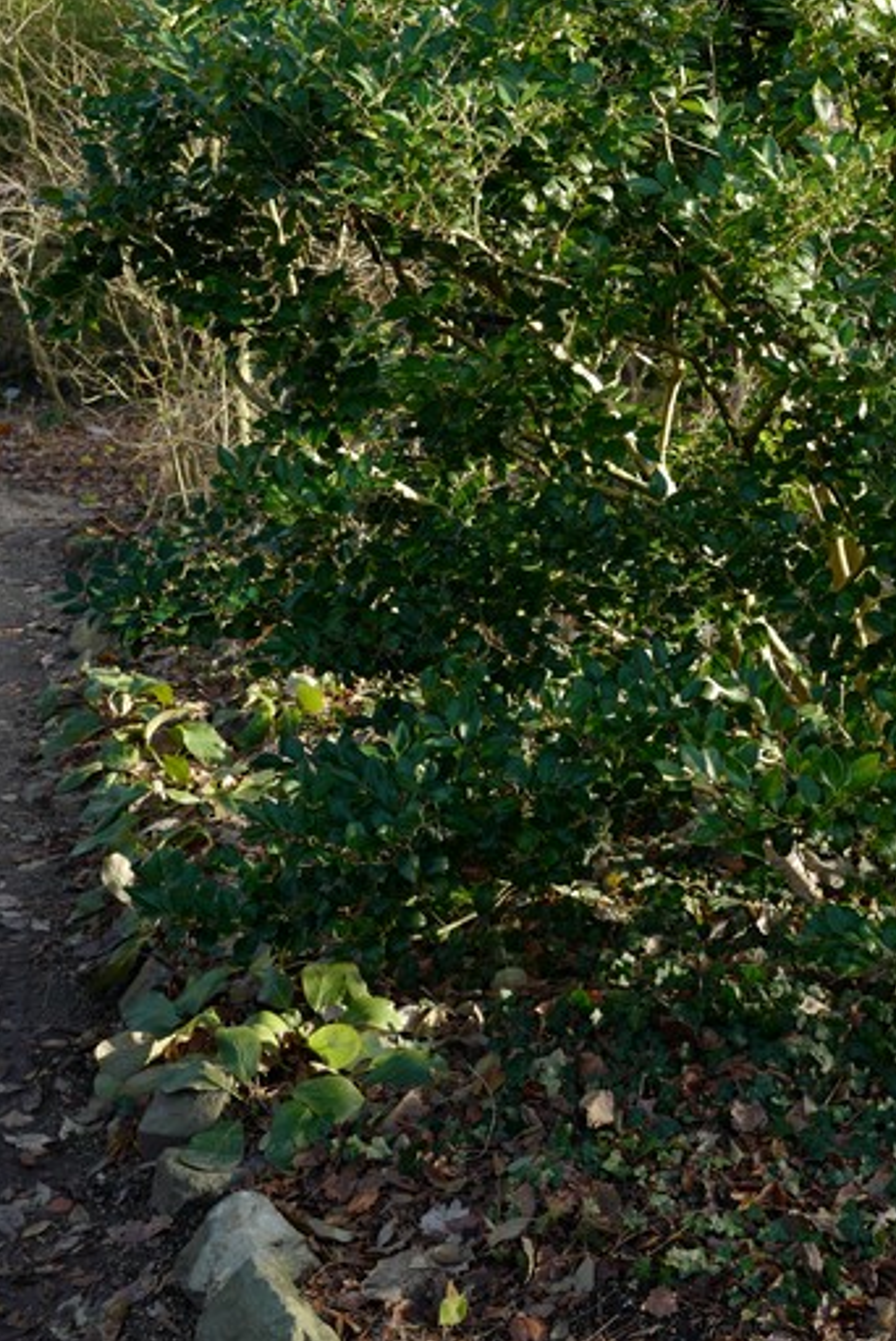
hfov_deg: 23.9
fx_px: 2088
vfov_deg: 34.6
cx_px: 706
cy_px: 278
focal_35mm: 56
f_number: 4.5
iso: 100
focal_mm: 28
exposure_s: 1/80
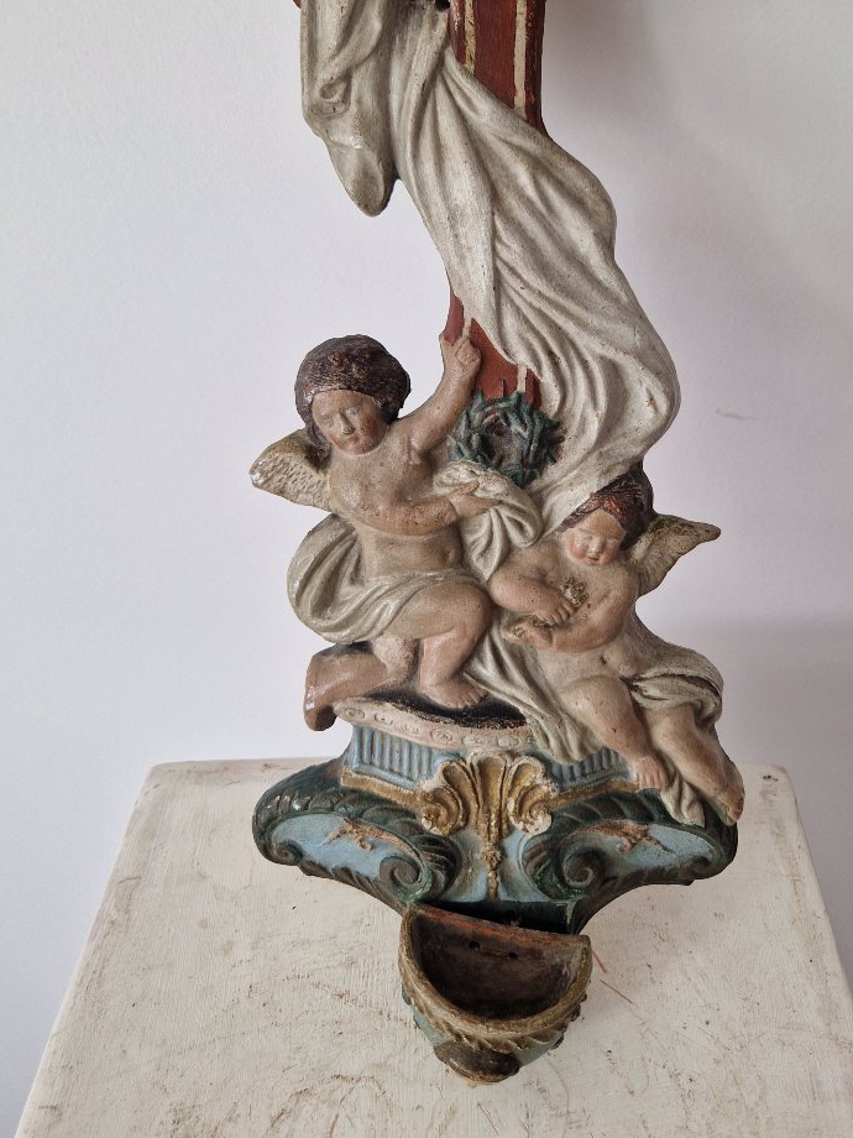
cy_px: 447
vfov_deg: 59.4
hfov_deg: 46.5
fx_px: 986
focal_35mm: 30
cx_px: 512
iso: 50
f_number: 1.8
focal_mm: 5.4
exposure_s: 1/142
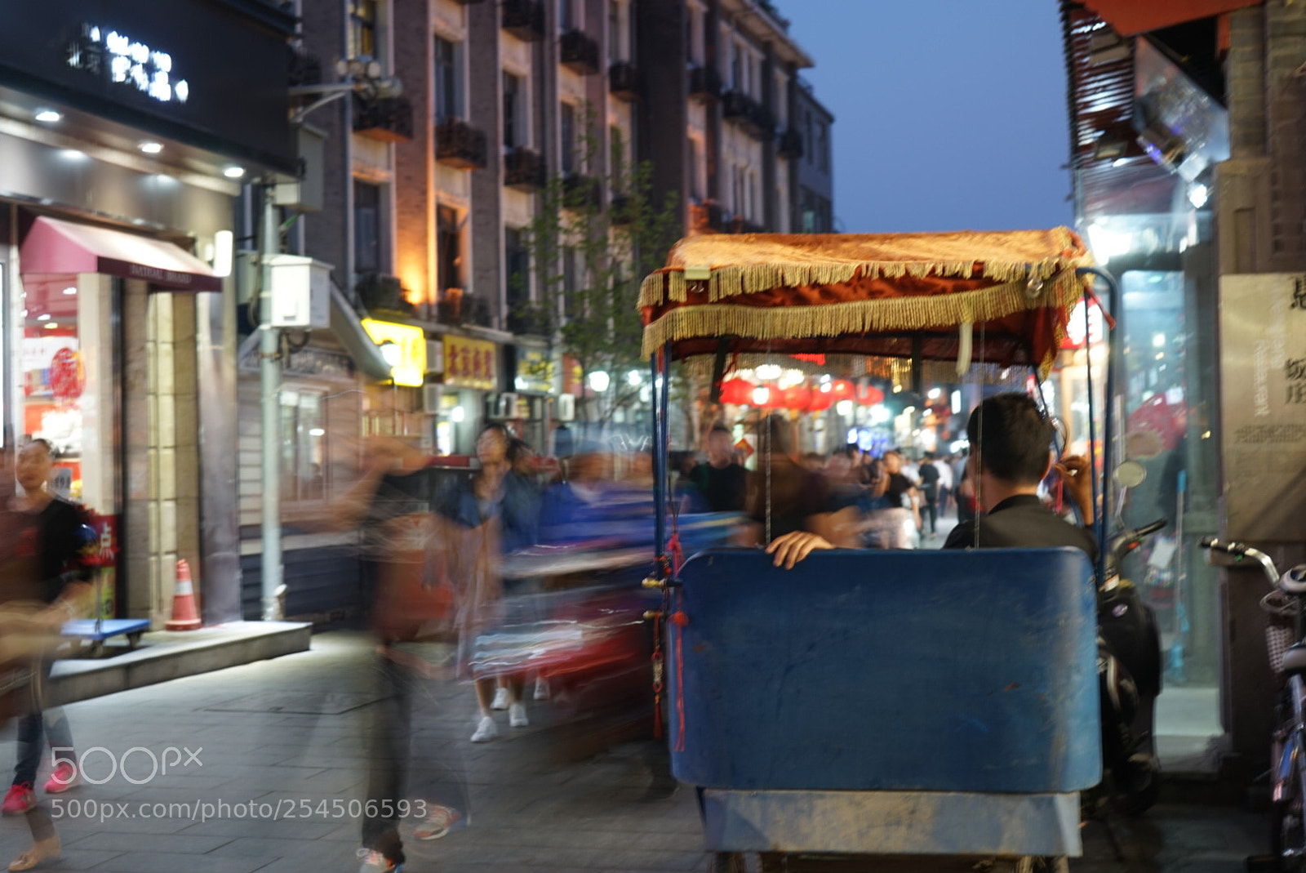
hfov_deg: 43.6
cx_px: 653
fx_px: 1633
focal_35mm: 45
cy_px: 436
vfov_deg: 29.9
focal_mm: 45
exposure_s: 1/1.6
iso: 125
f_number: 4.5
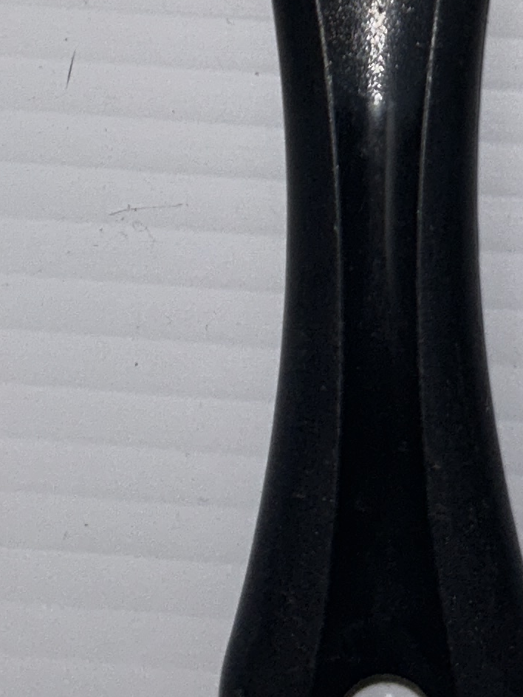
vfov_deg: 15.8
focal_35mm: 111
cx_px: 404
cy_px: -447
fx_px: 2236
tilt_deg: -84.1
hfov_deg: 13.3
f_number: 1.5
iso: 32
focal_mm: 5.7
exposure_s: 1/74
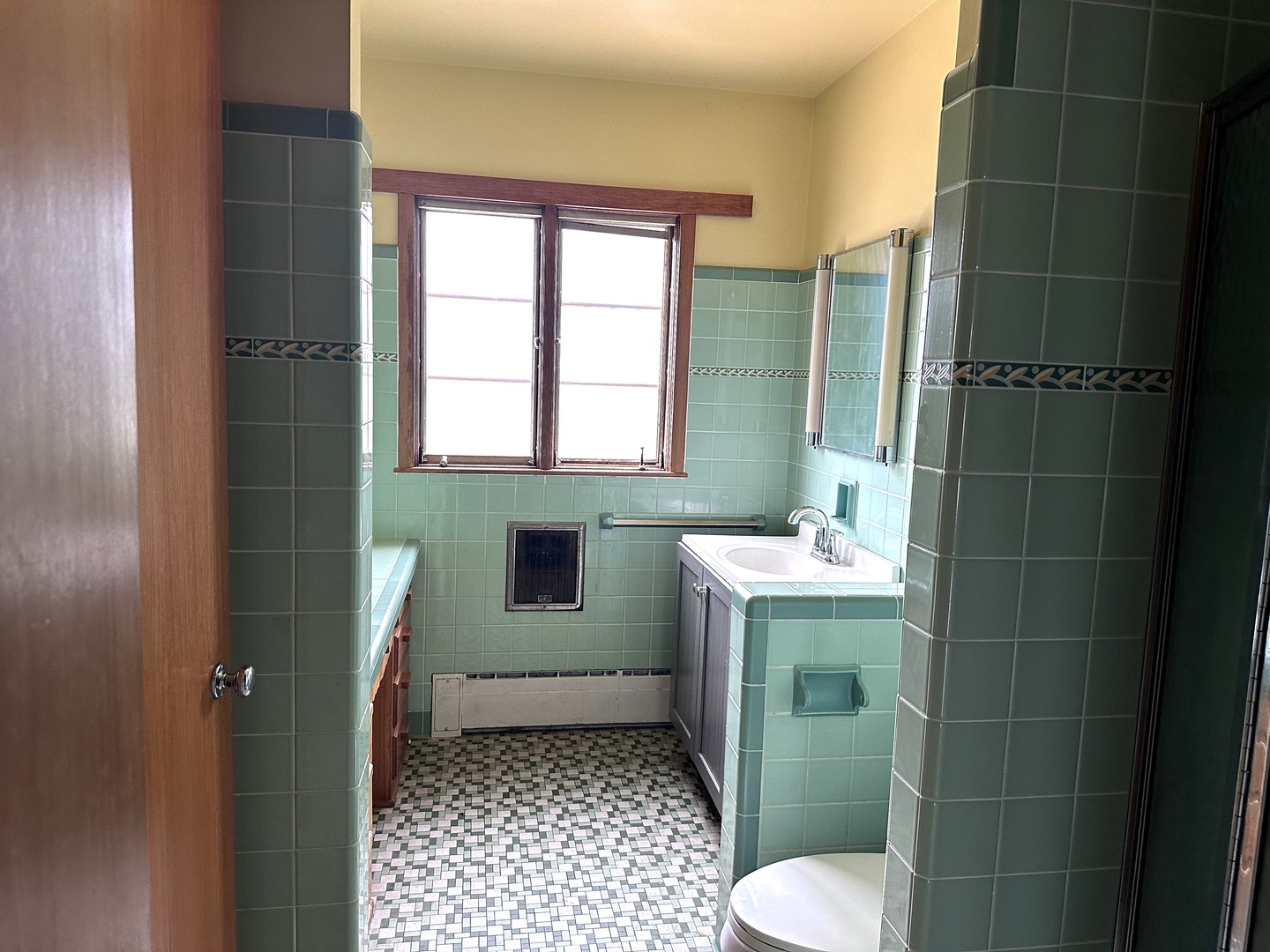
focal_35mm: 24
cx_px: 635
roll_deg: -1.9
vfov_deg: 56.8
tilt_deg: -6.4
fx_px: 881
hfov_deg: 71.6
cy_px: 476
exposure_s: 1/60
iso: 250
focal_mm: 6.86
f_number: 1.78
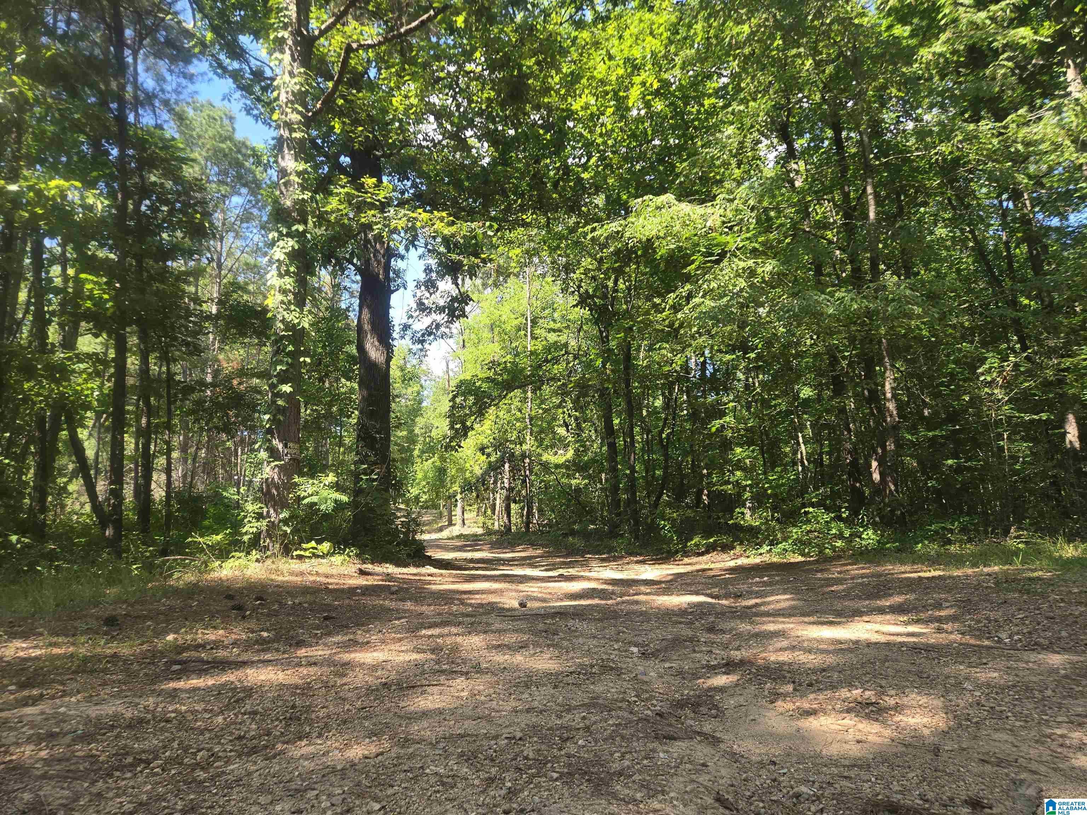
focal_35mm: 23
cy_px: 408
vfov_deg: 58.9
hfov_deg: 73.9
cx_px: 544
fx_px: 722
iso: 25
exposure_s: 1/243
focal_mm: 5.4
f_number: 1.8
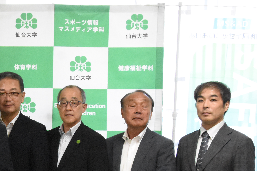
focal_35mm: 130
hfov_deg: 15.3
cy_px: 174
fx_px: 928
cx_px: -31
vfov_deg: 10.5
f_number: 10
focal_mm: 32
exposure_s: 1/400
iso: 10000
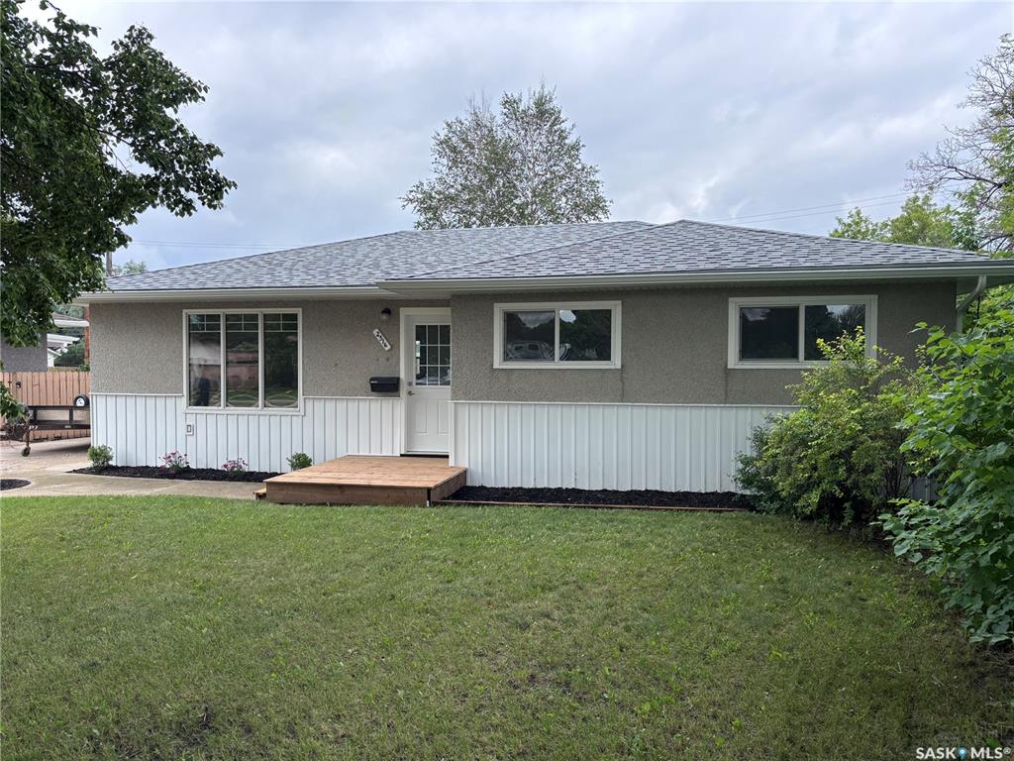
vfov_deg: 53.1
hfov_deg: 67.3
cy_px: 380
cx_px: 507
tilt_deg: -2.1
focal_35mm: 26
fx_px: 762
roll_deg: -0.4
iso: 50
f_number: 1.6
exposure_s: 1/1092
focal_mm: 5.96
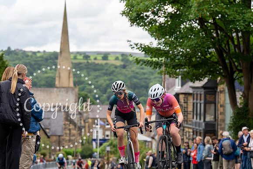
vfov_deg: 12.7
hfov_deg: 18.9
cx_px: 126
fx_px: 759
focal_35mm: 108
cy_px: 84
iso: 500
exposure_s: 1/500
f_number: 3.5
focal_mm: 108
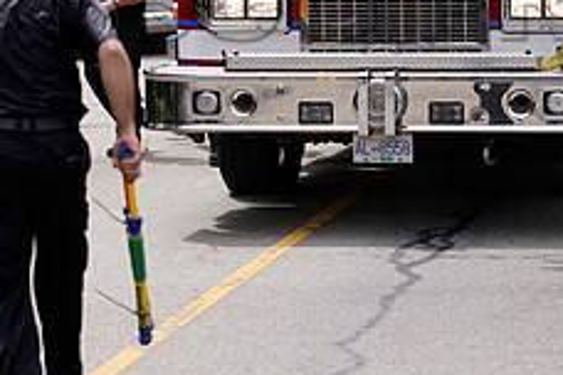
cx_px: 242
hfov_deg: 11.5
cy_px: -26
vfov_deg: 7.7
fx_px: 2784
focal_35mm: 178
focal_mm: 70
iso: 100
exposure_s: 1/400
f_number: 2.8
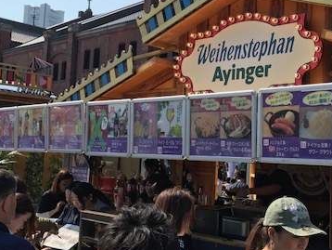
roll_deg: -1.5
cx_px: 235
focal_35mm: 50
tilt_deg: +4.3
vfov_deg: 29.1
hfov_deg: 37.5
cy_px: 113
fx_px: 480
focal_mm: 3.99
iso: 20
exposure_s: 1/1773
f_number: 1.8
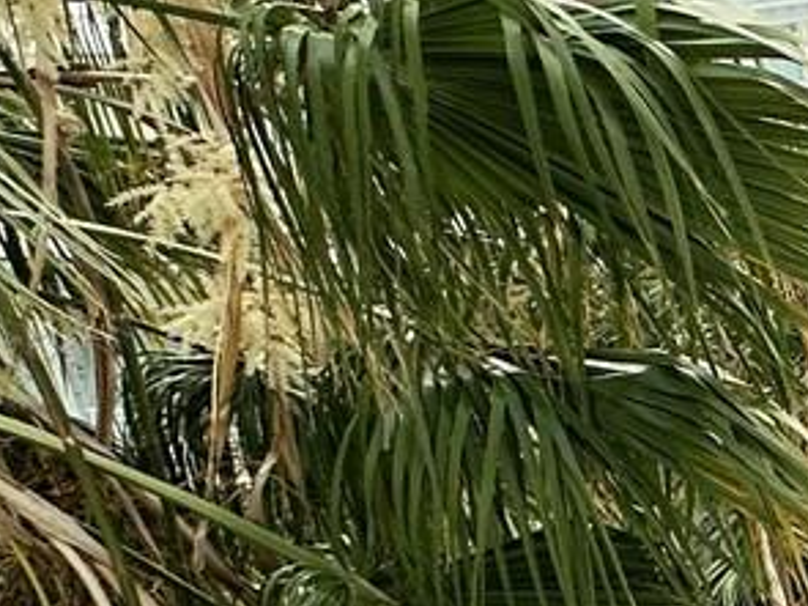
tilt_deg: -17.4
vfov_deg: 19.3
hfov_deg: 15.4
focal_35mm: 76
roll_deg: +1.0
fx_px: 1773
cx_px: 1898
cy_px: 370
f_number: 2.2
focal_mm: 2.22
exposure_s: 1/1350
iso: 40
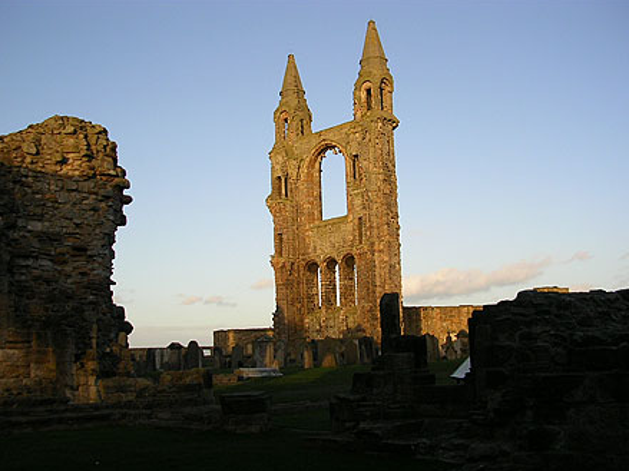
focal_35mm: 39
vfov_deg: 36.8
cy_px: 238
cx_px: 309
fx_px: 708
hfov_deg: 47.9
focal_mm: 5.8
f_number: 2.8
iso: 50
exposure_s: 1/386
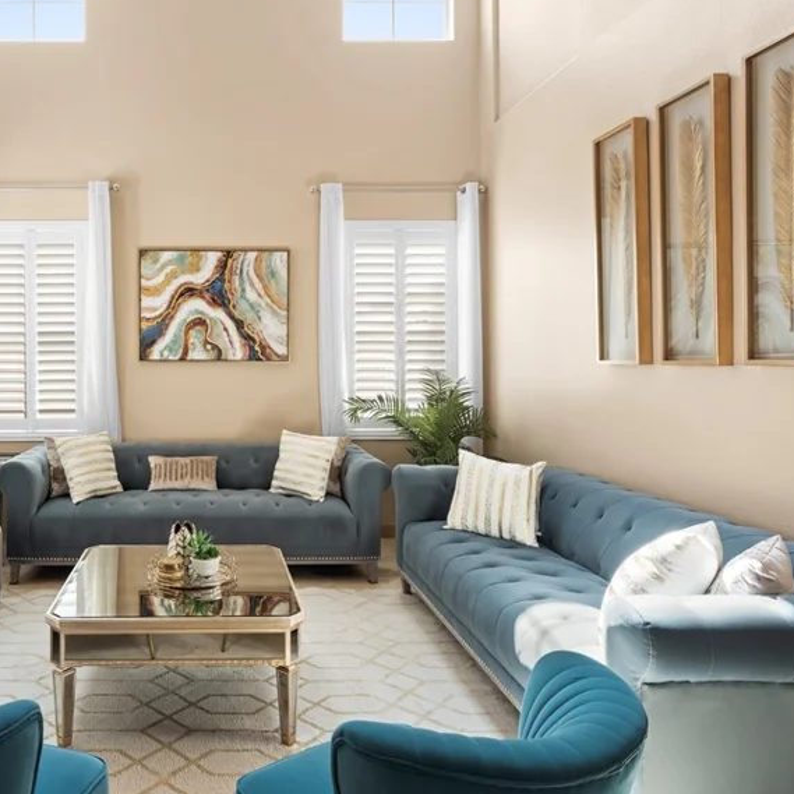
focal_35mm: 26
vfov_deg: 60.8
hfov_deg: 58.2
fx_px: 675
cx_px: 211
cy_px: 355
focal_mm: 17
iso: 400
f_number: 8
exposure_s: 1/30
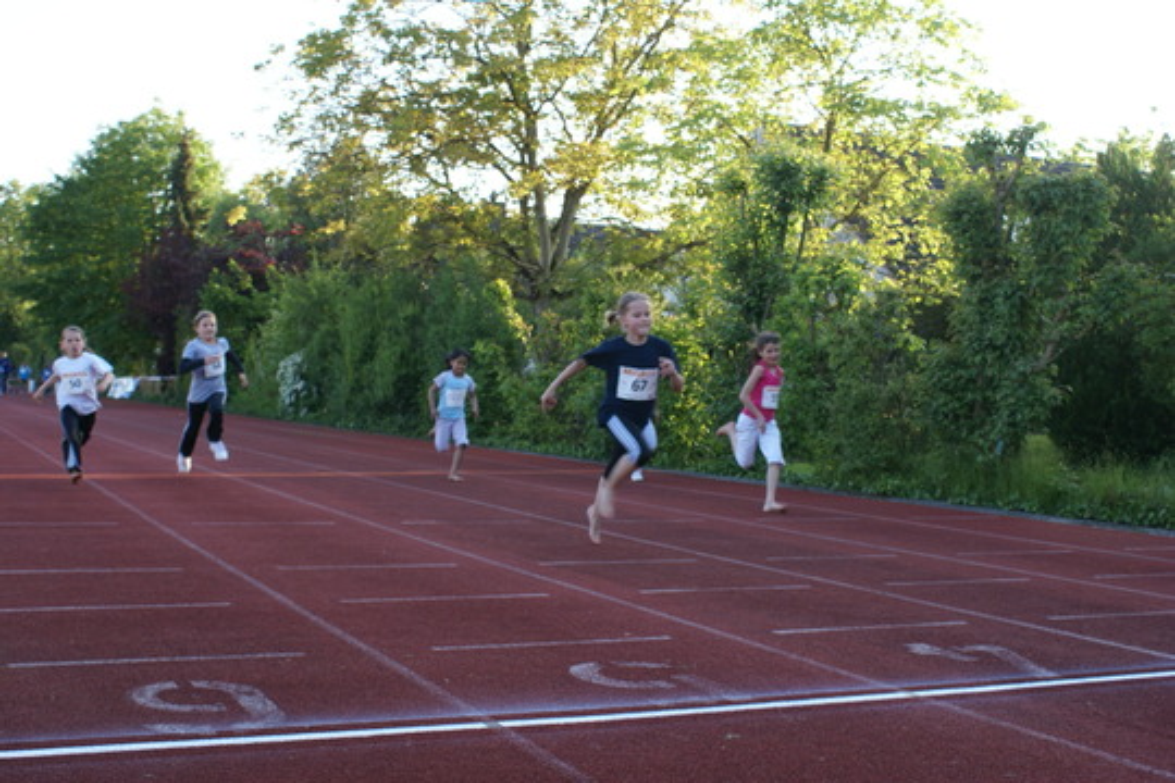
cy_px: 392
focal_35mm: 42
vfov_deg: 31.9
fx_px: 1371
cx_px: 588
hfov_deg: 46.4
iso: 125
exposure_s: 1/125
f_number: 4.5
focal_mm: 28
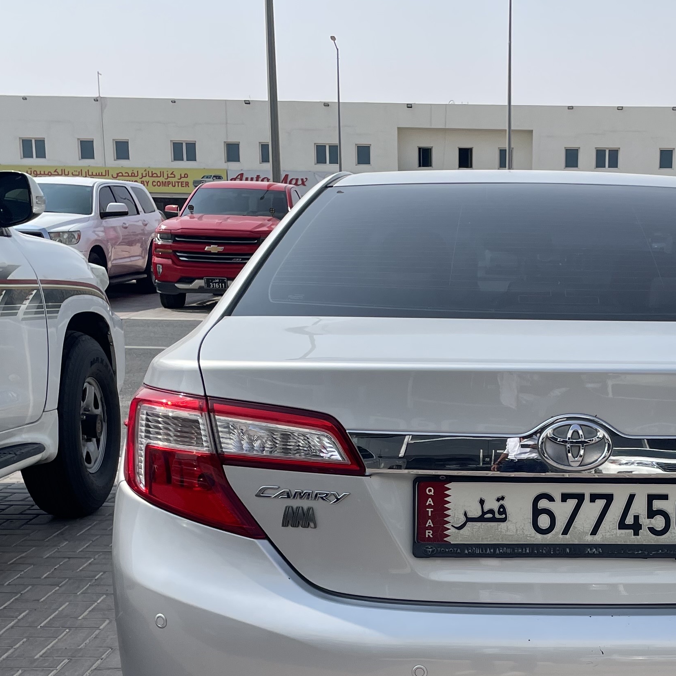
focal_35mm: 56
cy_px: 536
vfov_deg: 29.9
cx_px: 514
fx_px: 1237
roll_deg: +0.0
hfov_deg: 30.0
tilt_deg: -12.8
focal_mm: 4.2
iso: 32
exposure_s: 1/5051
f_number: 1.6
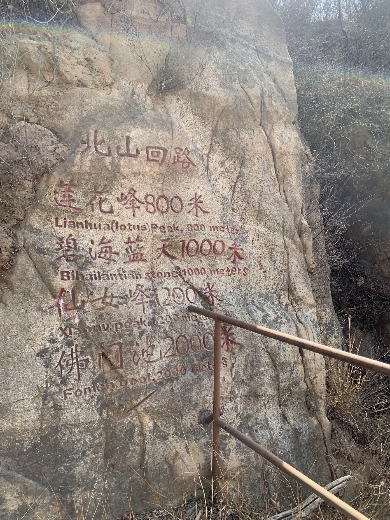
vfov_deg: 63.4
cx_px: 201
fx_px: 421
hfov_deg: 49.7
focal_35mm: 28
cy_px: 256
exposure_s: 1/492
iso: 25
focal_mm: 4.25
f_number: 1.8
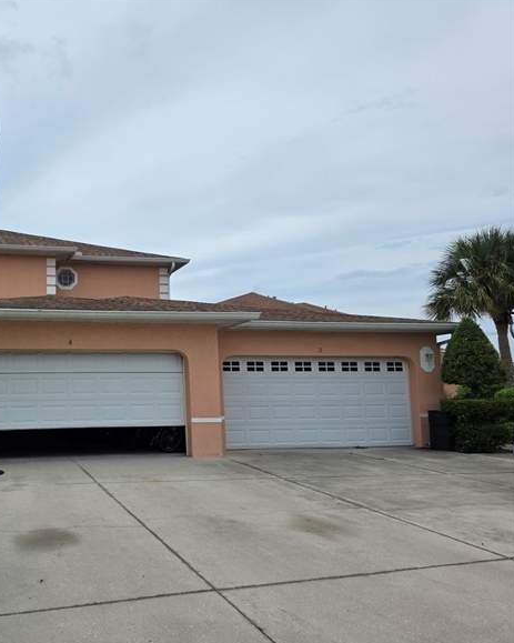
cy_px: 326
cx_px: 73
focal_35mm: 31
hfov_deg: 43.9
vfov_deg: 57.2
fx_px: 590
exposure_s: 1/7944
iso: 64
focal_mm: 6.3
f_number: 1.7
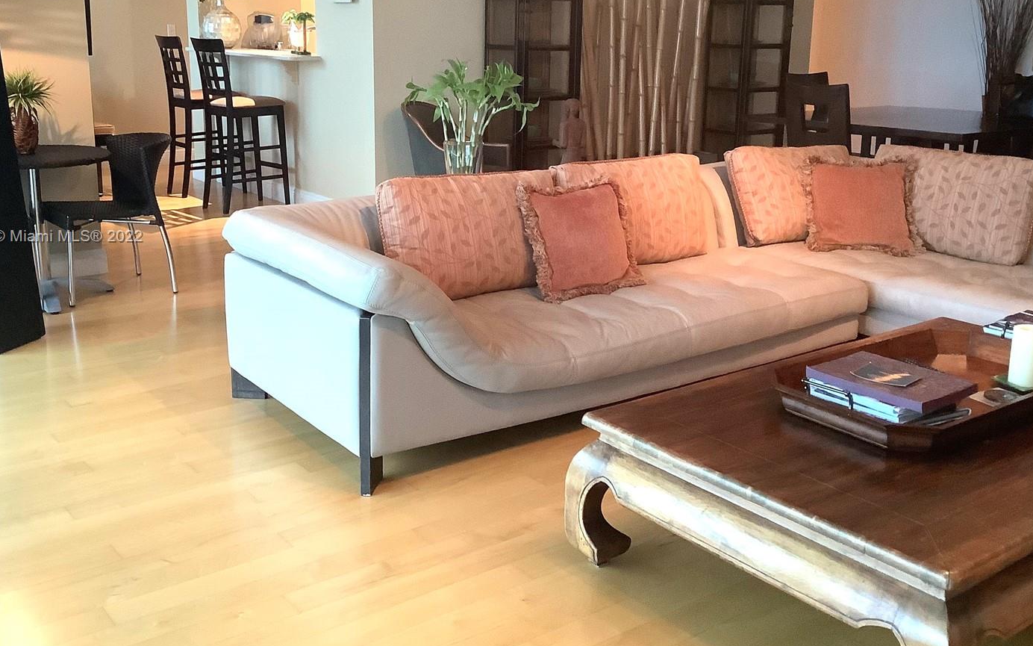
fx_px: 1070
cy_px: 237
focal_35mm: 38
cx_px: 501
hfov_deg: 51.5
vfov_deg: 33.4
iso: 320
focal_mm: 3.3
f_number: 2.4
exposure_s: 1/40
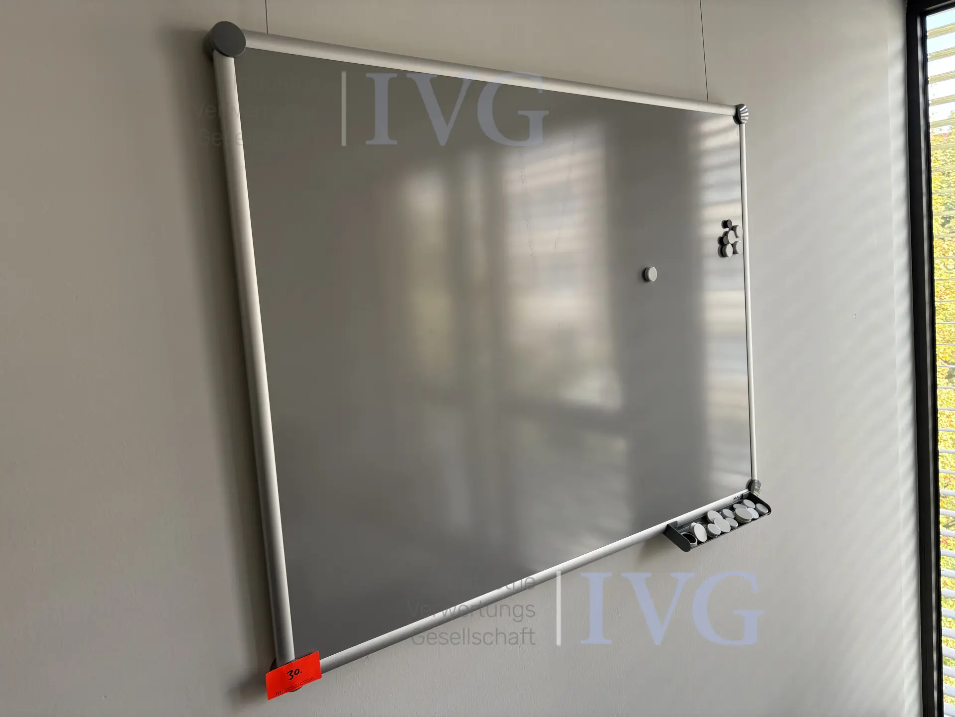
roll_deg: +5.1
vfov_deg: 53.1
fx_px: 717
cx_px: 478
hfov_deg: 67.3
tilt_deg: -3.5
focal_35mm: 26
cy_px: 358
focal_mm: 5.96
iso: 80
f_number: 1.6
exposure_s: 1/121
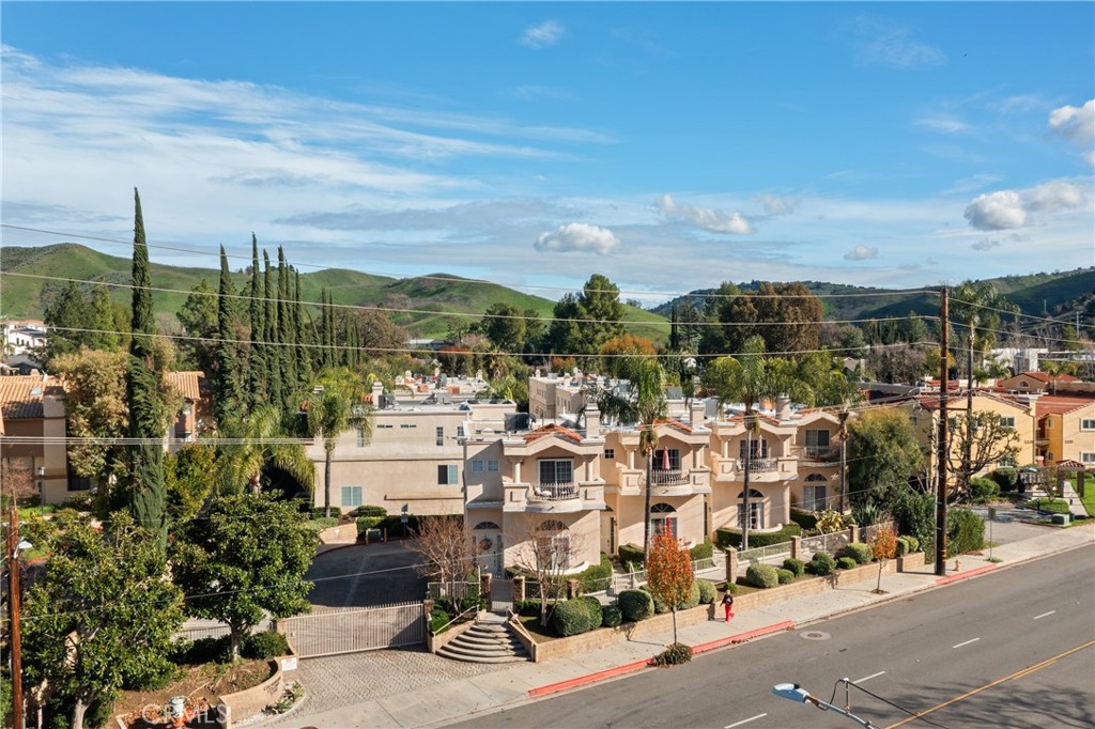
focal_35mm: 28
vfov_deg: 46.4
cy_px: 364
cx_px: 548
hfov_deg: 65.5
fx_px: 851
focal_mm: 10.26
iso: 100
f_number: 5.6
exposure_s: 1/40
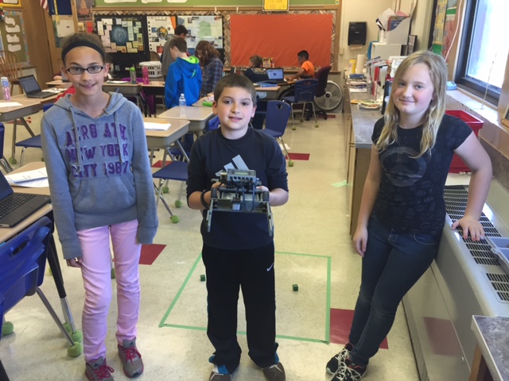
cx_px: 254
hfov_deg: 61.7
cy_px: 190
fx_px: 426
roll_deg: +0.2
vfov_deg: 48.2
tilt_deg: -19.2
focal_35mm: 29
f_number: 2.2
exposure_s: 1/30
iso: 64
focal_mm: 4.15
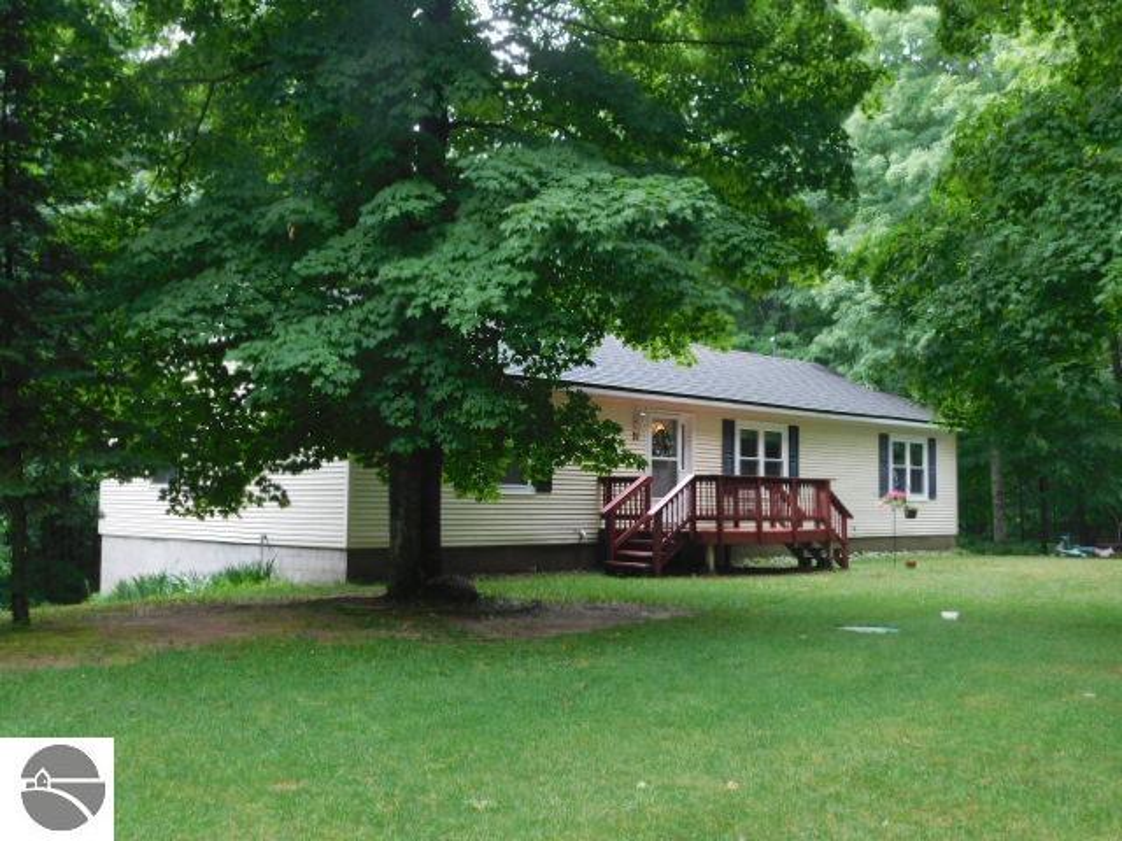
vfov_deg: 39.7
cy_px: 420
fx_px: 1167
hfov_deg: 51.4
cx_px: 561
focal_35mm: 36
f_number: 3.5
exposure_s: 1/40
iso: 125
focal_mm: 6.3
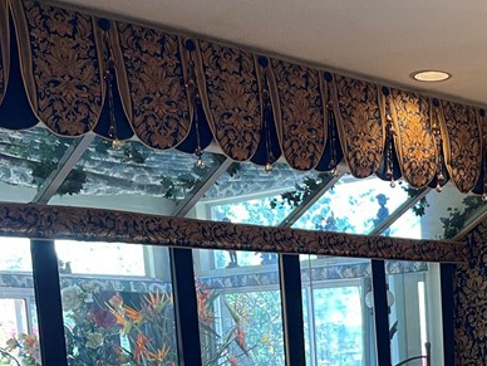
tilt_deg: -9.6
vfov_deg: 20.4
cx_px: 579
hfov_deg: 26.3
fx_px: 929
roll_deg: +0.9
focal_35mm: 66
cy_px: 470
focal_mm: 5.1
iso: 100
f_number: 1.6
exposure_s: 1/60
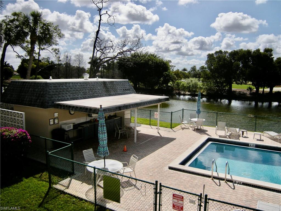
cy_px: 106
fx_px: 227
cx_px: 140
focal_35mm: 28
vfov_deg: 49.7
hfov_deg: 63.4
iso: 64
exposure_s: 1/646
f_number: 5.6
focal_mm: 4.7
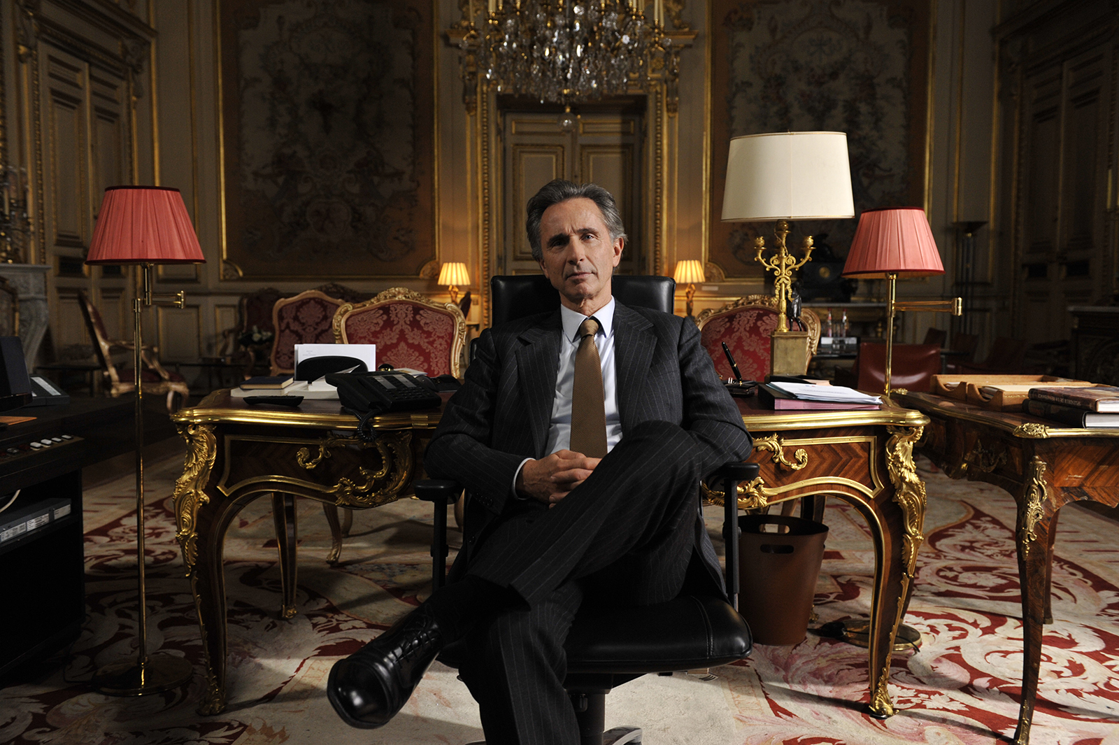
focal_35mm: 32
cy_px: 372
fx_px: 994
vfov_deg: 41.1
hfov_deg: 58.7
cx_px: 560
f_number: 4.5
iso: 1250
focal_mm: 32
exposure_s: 1/80
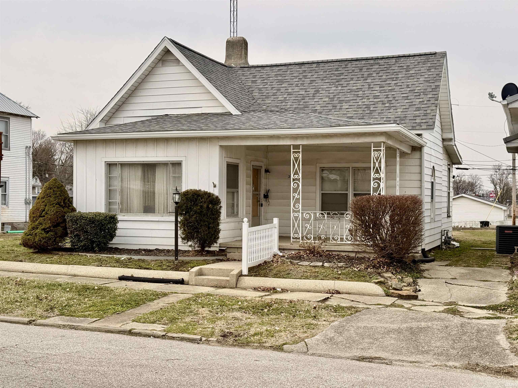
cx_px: 259
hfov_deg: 39.7
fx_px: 718
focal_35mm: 48
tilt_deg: +0.4
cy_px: 194
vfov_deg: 30.3
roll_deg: -0.4
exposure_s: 1/4098
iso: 80
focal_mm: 6.76
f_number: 1.78
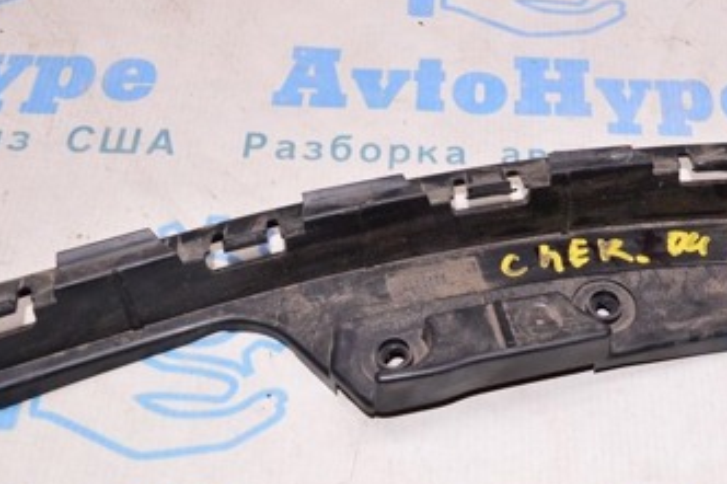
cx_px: 561
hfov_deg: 37.1
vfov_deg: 26.0
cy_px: 246
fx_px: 1050
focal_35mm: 52
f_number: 8
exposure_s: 1/125
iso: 1600
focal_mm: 18
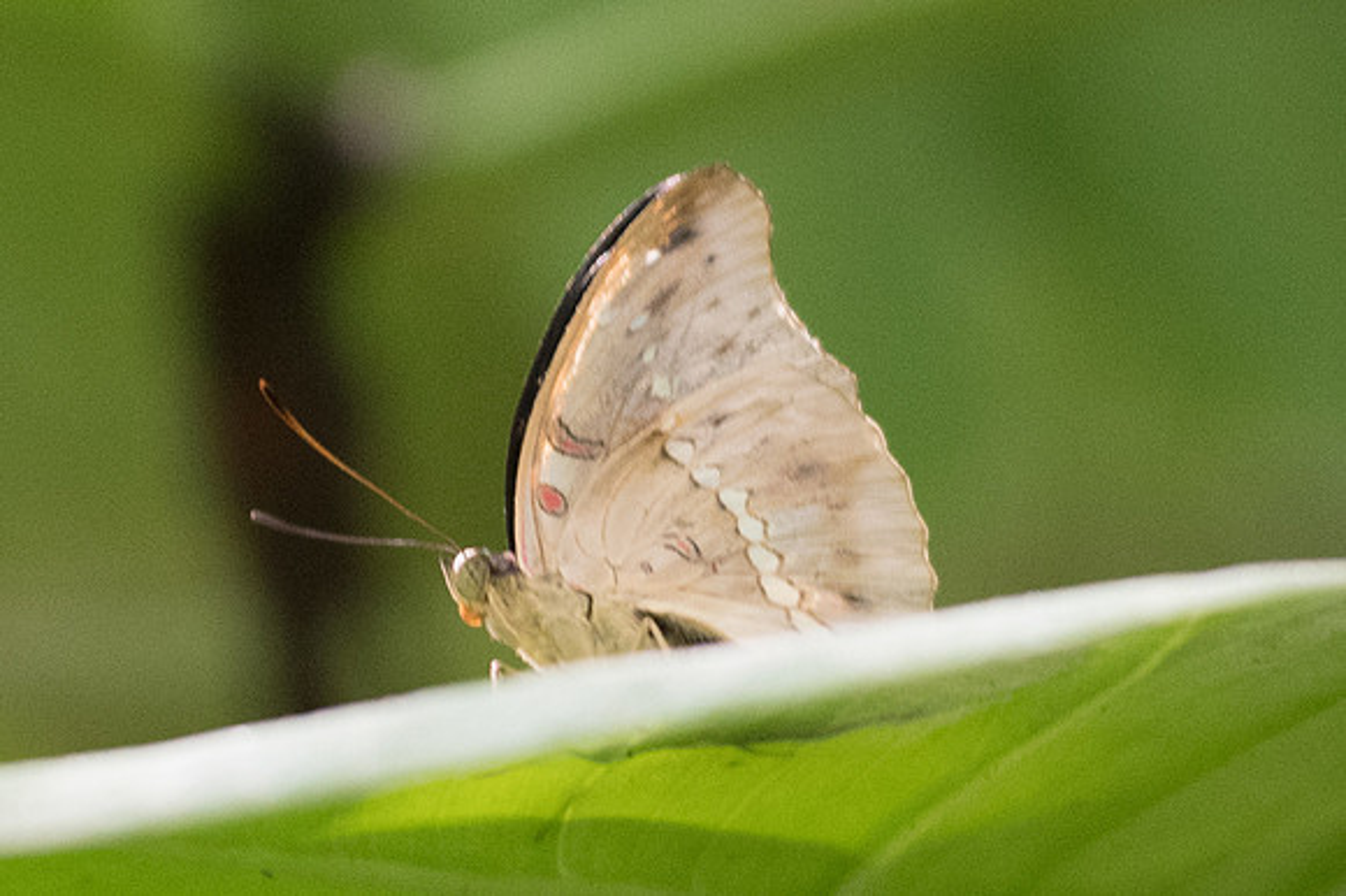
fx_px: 29123
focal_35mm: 779
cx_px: 673
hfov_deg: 2.6
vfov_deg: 1.8
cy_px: 448
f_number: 3
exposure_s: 1/200
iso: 1250
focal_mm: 150
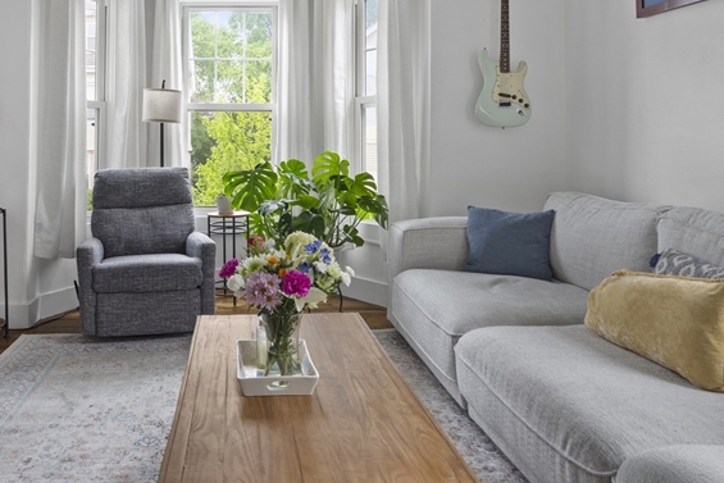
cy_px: 161
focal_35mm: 29
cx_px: 228
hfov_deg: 61.7
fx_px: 583
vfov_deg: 44.3
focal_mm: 16
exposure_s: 1/1.25
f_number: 7.1
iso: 320
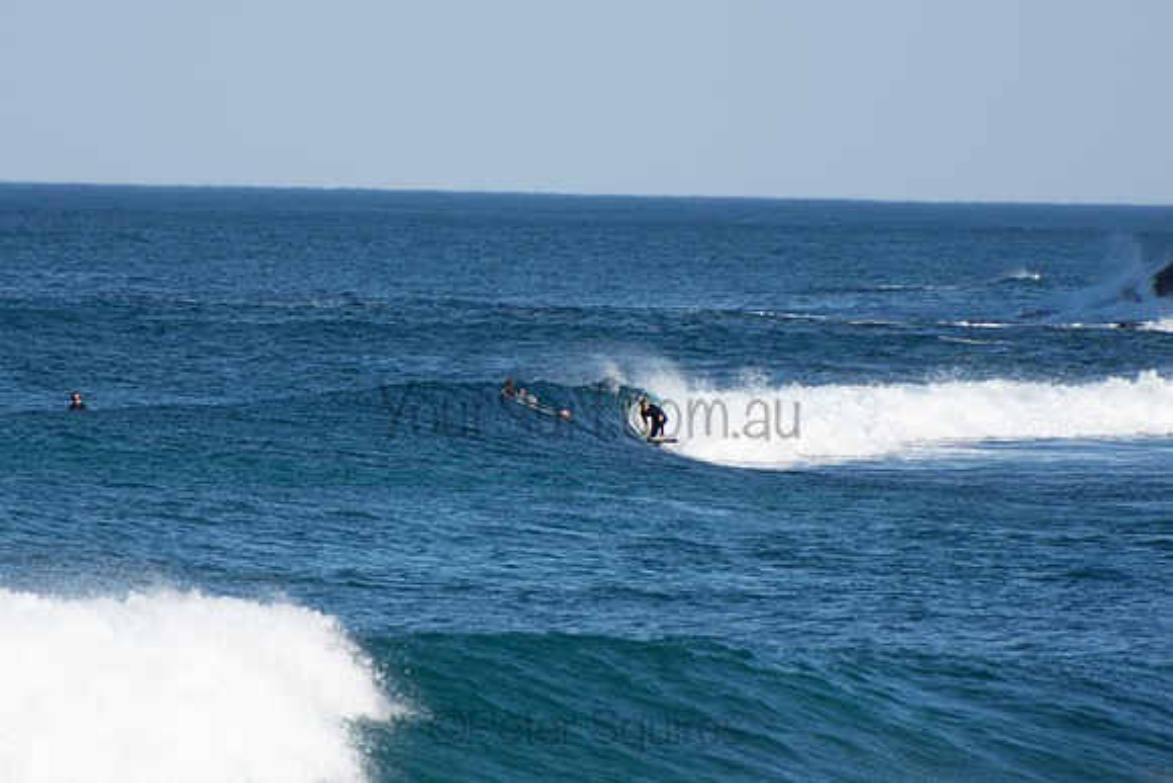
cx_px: 586
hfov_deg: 3.4
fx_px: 19554
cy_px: 392
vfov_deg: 2.3
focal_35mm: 600
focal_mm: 400
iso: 250
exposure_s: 1/1250
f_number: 5.6
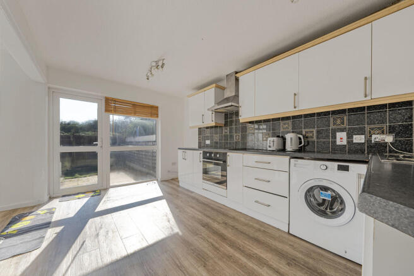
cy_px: 138
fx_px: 138
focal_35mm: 12
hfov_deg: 112.6
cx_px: 207
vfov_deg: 90.0
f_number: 10
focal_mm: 12
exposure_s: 1/50
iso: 320
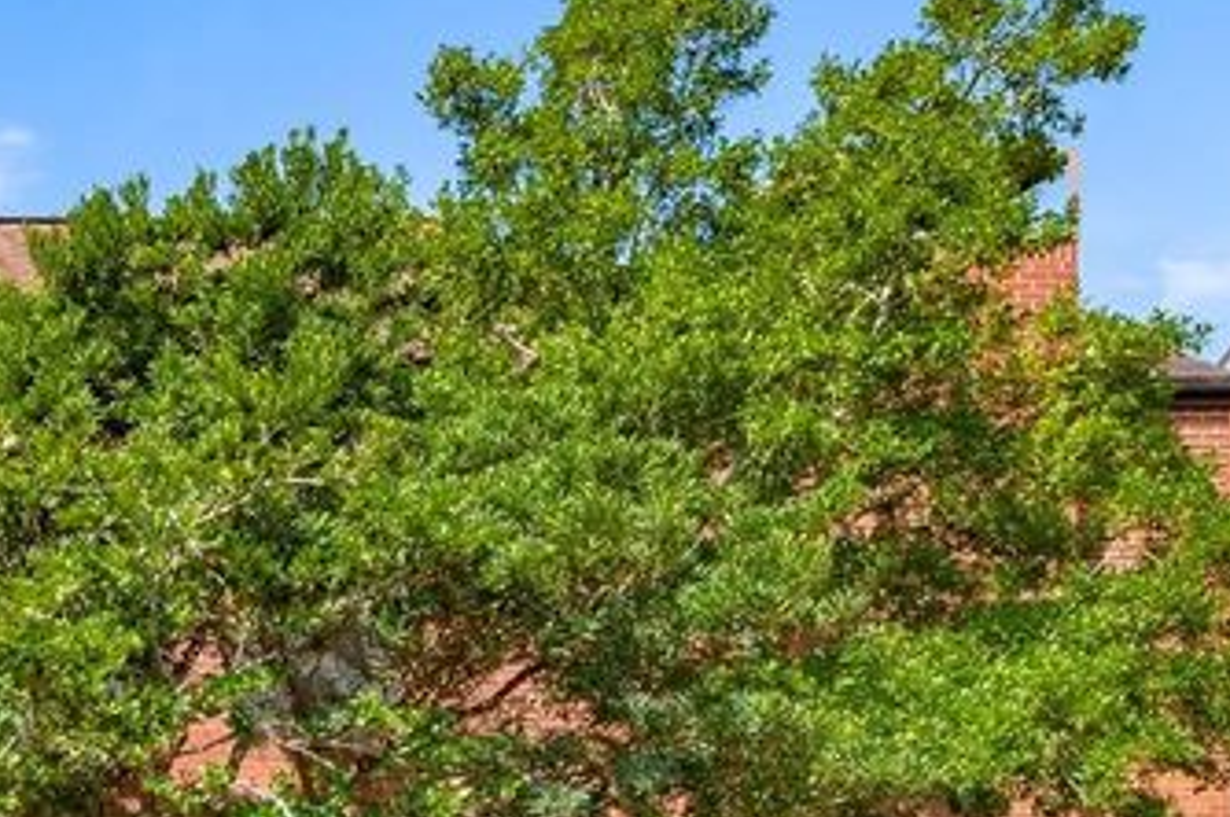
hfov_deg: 32.0
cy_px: 1106
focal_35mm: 46
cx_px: -387
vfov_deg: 24.7
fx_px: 1570
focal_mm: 15
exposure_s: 1/100
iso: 125
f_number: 14
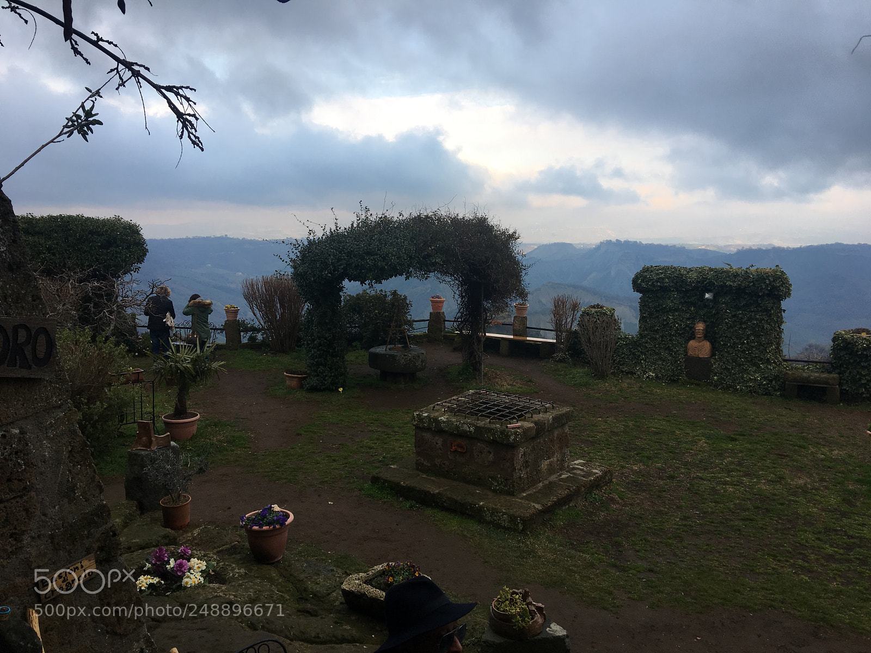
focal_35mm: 29
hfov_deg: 61.7
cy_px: 326
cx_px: 436
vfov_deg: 48.2
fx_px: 730
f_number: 2.2
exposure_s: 1/242
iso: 25
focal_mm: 4.15
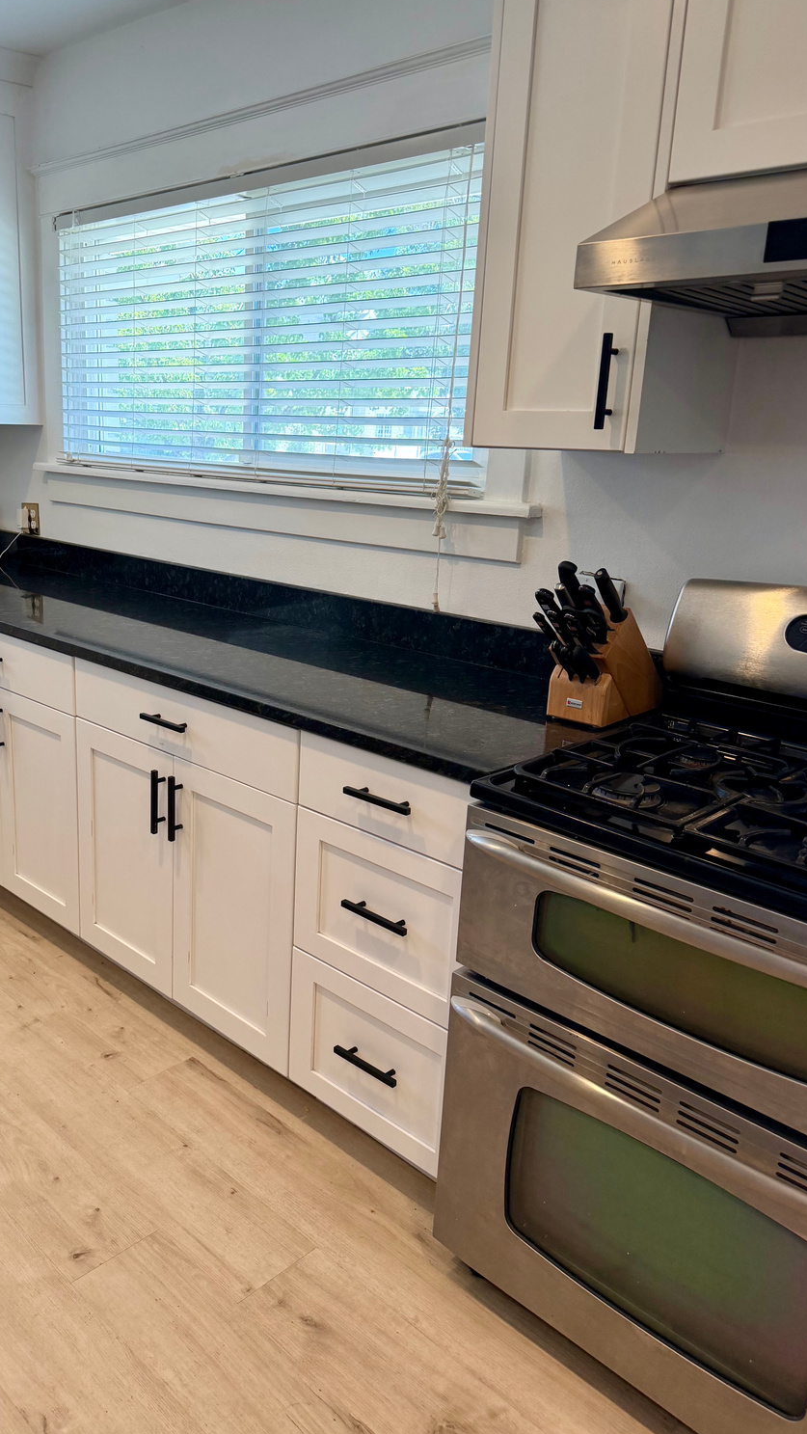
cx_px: 278
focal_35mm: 27
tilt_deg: -15.1
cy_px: 703
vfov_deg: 69.8
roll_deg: -1.6
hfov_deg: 42.4
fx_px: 1027
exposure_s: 1/222
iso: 160
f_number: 1.78
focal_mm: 6.76
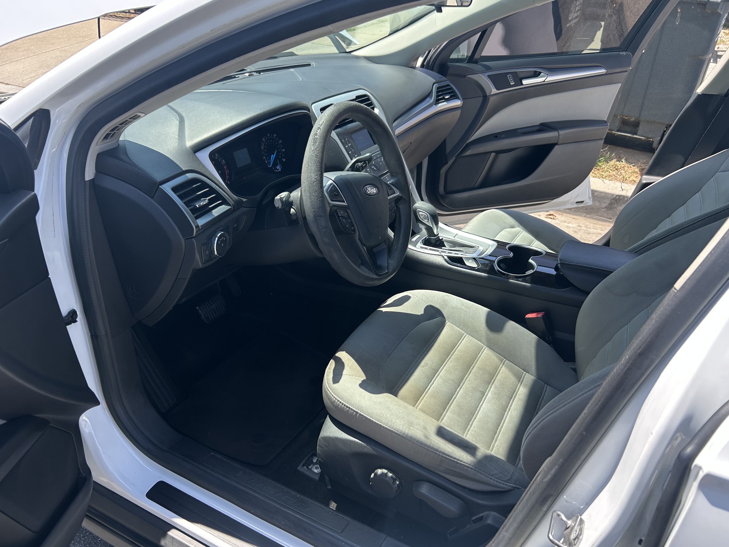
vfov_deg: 51.4
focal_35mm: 27
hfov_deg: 65.3
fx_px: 569
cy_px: 274
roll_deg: +0.2
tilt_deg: -31.0
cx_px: 354
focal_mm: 5.7
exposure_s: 1/827
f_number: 1.5
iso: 50
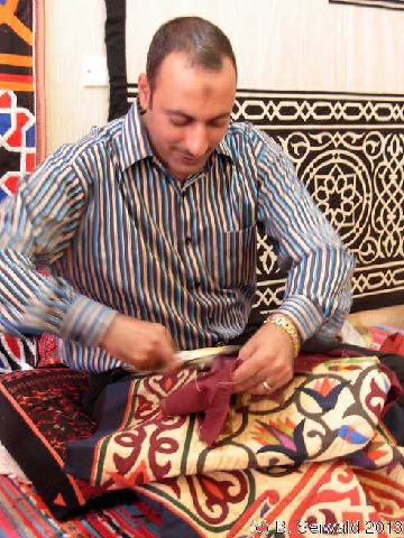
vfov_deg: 36.8
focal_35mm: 52
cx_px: 202
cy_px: 269
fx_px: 809
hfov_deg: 28.0
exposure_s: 1/4.6
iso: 79
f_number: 3.2
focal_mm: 8.5
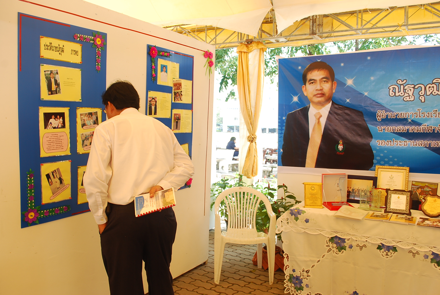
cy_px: 148
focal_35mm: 30
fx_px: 367
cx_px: 220
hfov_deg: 61.9
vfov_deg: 43.7
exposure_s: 1/40
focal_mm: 20
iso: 200
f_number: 7.1
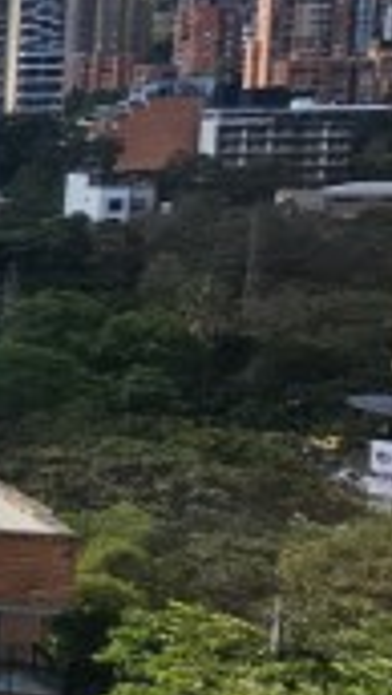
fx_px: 1217
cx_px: -1079
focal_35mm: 66
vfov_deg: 31.8
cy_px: 299
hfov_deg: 8.8
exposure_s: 1/2277
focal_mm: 2.2
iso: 50
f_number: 2.2
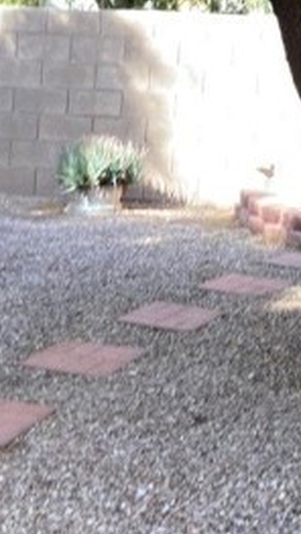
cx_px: 262
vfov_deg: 22.4
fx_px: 1262
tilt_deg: +10.9
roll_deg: -3.8
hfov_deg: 13.5
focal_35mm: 89
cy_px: -73
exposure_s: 1/121
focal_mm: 3.99
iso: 25
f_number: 1.8
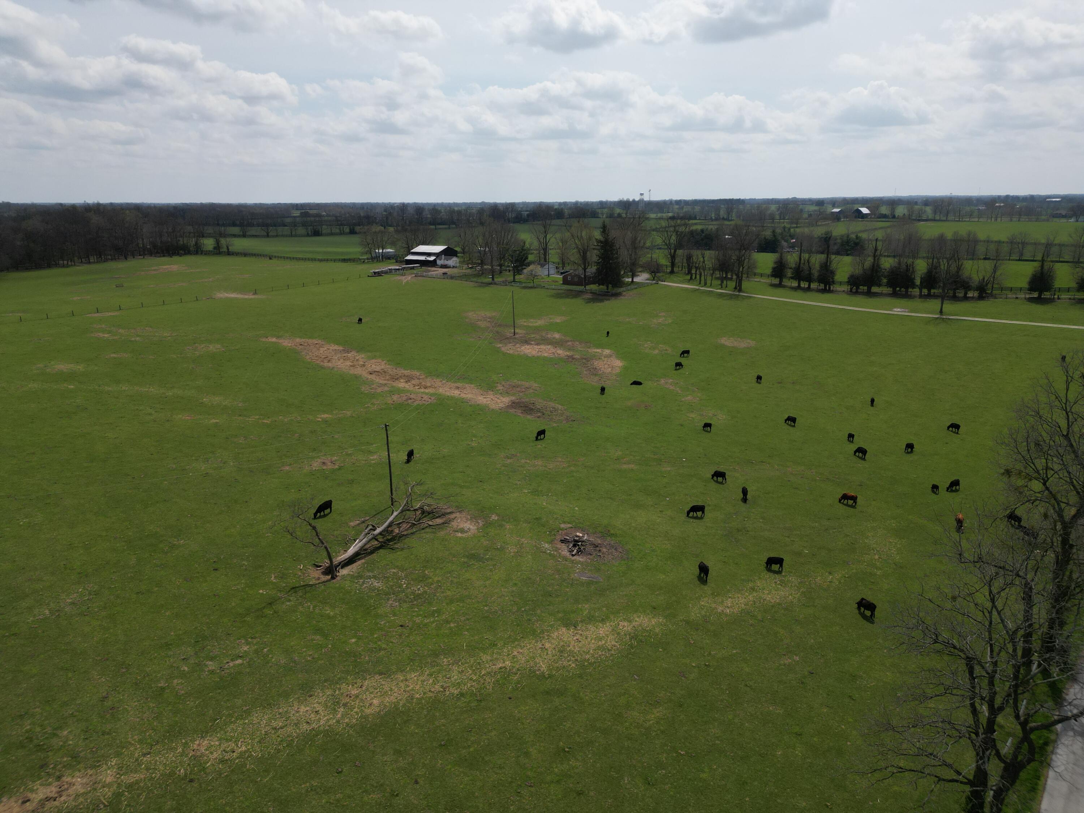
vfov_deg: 56.8
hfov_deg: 71.6
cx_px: 542
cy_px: 406
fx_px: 752
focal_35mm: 24
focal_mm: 6.72
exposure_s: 1/6000
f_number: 1.7
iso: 130
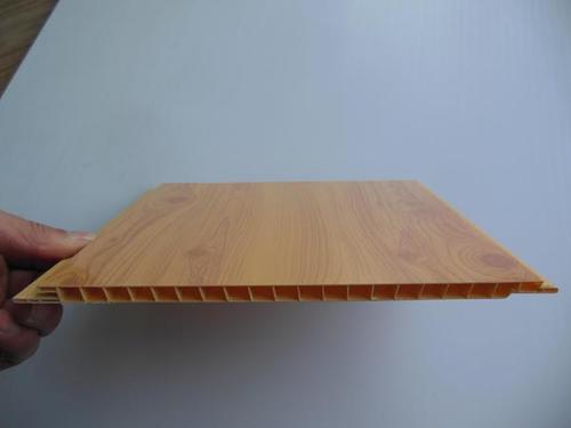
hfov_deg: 69.4
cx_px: 286
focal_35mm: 25
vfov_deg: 54.9
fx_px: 412
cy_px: 214
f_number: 3.2
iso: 125
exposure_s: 1/100
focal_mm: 4.5
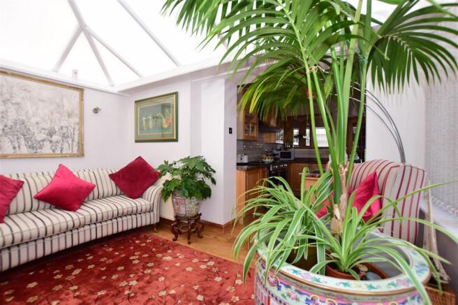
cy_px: 152
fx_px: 191
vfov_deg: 77.3
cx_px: 229
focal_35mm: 15
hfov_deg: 100.4
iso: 400
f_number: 5.6
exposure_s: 1/25
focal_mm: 10
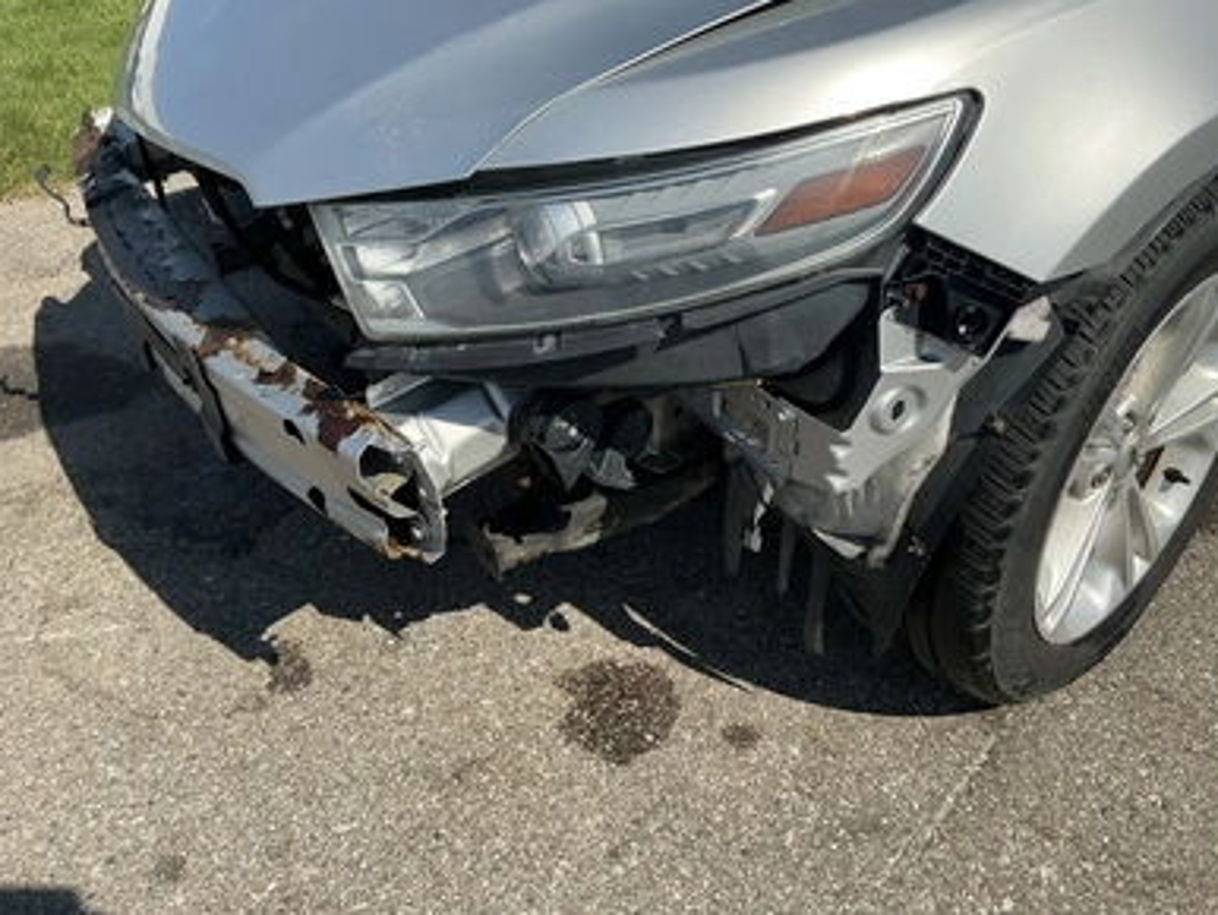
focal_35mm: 29
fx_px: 1021
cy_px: 445
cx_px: 628
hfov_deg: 61.6
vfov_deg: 48.3
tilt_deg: -35.4
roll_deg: +0.6
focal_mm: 3
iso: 25
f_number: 1.8
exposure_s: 1/1984
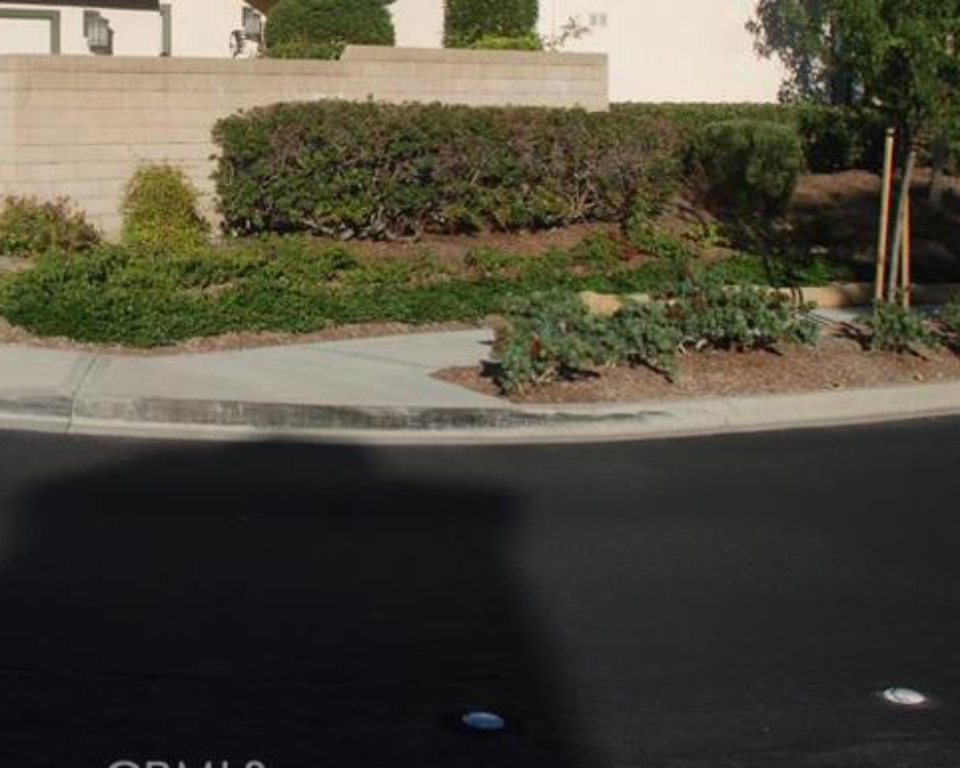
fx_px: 1535
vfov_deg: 27.4
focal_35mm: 54
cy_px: 125
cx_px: 182
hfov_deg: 33.6
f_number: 9.5
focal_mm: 18
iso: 125
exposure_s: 1/350
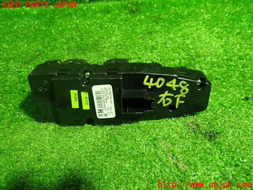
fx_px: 219
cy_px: 95
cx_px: 126
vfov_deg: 46.8
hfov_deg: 60.0
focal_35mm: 30
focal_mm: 5.4
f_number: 2.3
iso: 500
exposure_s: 1/30
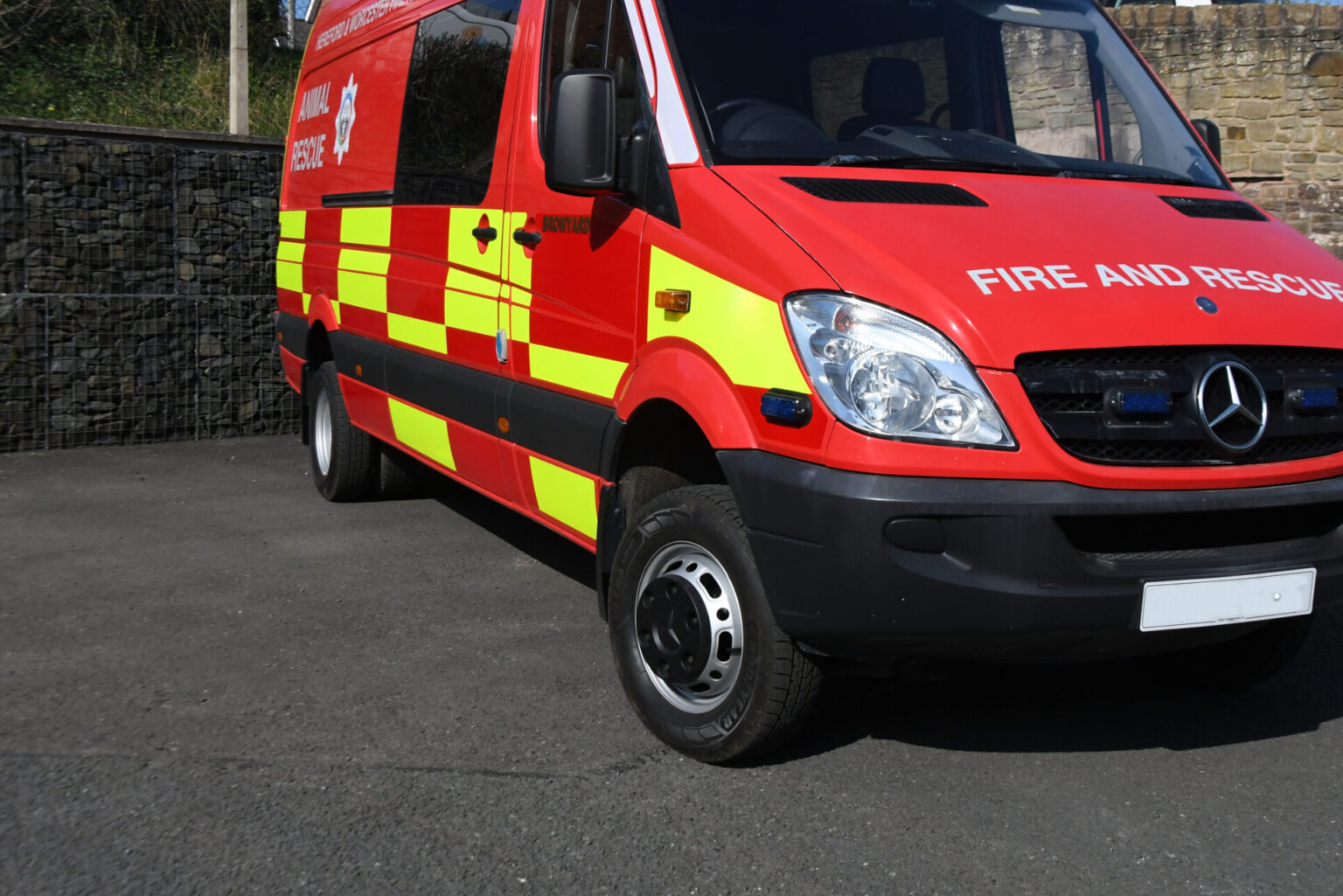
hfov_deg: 44.3
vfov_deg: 30.4
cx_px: 776
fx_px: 1642
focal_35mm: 44
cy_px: 332
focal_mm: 22
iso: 1000
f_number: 8
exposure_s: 1/6400
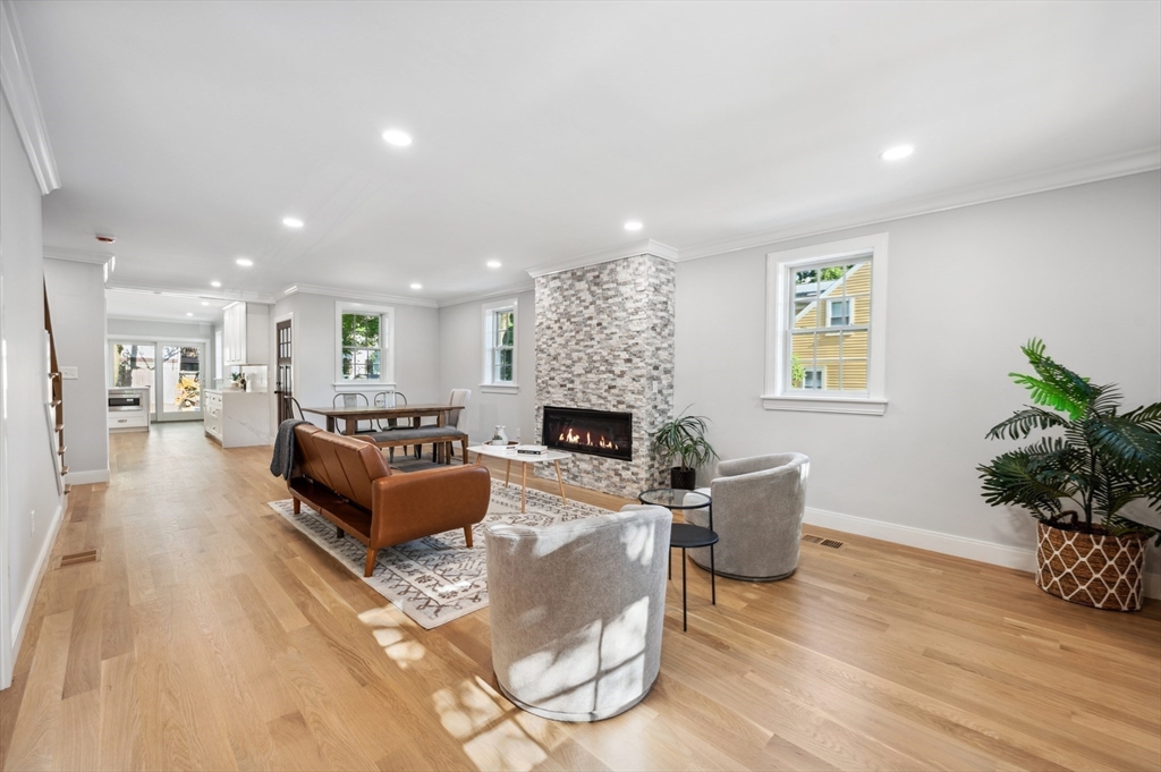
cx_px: 580
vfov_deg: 81.1
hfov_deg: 104.3
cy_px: 386
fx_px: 451
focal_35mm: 14
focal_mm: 14
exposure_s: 1/5
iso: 100
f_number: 8
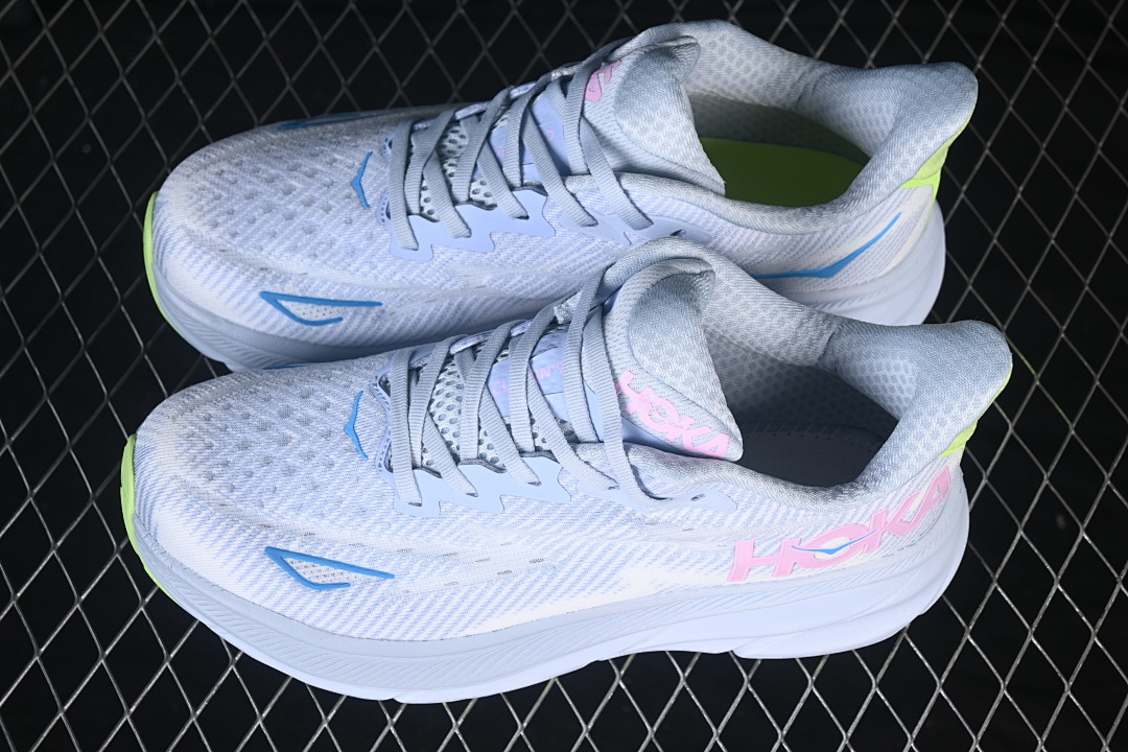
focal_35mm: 75
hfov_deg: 27.0
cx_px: 564
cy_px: 376
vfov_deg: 18.2
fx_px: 2350
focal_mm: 50
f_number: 7.1
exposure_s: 1/80
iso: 160
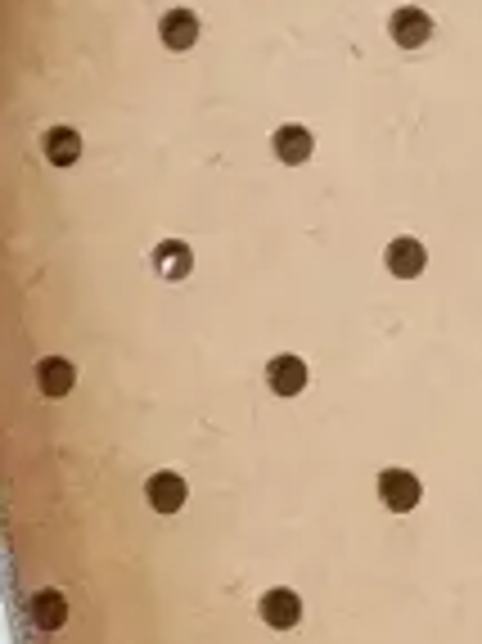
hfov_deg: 6.2
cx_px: 1547
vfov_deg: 8.8
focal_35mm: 215
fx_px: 3998
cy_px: 1162
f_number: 5.6
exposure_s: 1/40
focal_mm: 15
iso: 3200
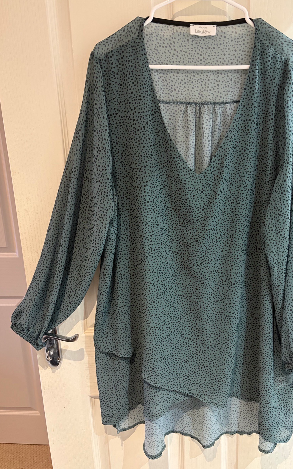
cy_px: 235
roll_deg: +2.6
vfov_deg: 66.5
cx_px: 169
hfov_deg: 44.4
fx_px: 358
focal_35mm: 28
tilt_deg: -15.3
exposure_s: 1/50
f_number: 1.6
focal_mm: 5.96
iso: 500
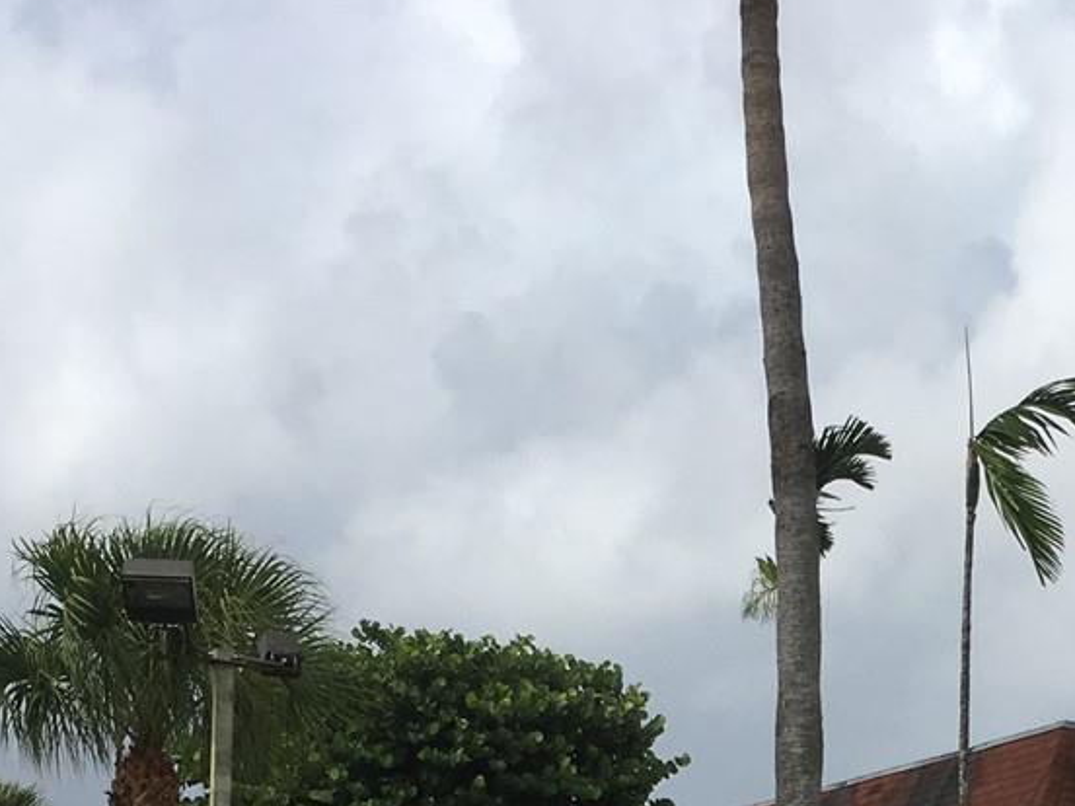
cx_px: 894
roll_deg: -2.5
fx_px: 2609
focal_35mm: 84
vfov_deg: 16.3
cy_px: 1137
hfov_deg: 22.9
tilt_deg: +4.0
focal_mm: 4.15
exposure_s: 1/2024
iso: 25
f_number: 2.2
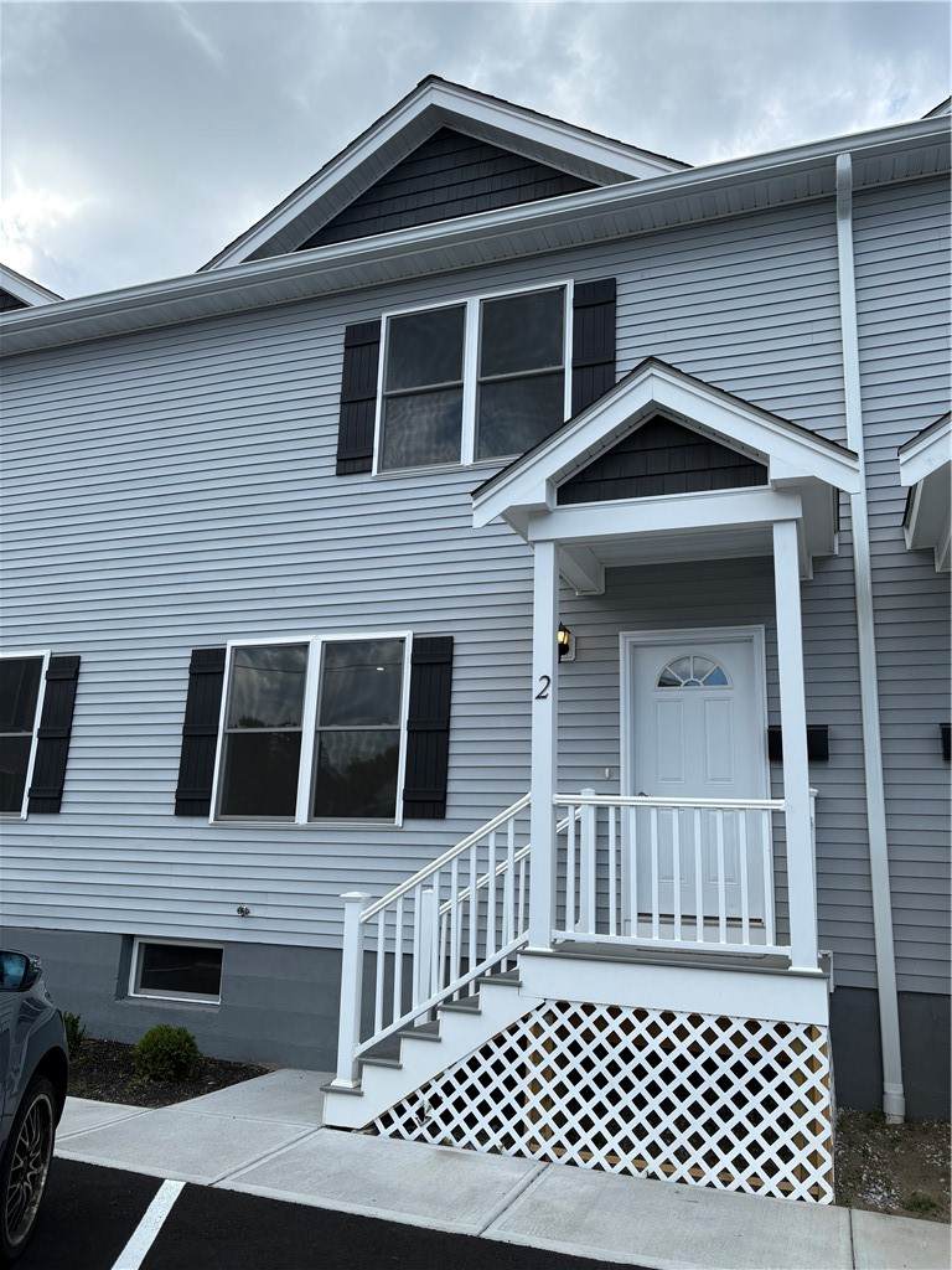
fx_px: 953
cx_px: 476
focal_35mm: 26
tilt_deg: +14.6
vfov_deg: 67.3
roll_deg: -2.6
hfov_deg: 53.1
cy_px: 635
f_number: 1.6
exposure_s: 1/1799
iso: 50
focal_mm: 5.96
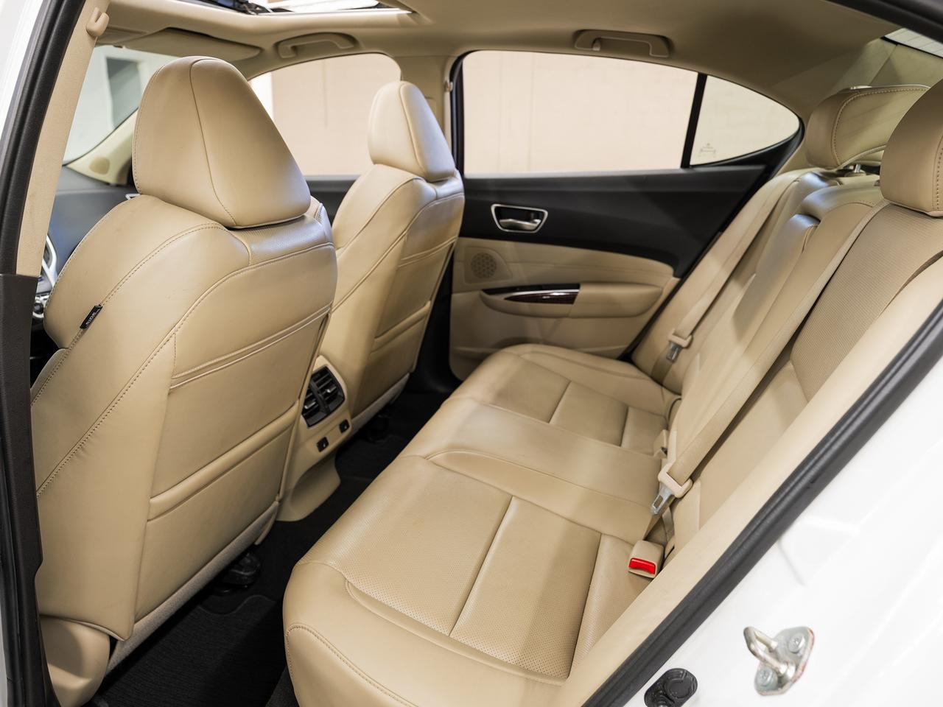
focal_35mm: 27
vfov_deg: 50.8
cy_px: 354
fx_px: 746
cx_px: 472
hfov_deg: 64.6
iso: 100
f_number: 5.6
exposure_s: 1/1.25
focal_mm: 25.3
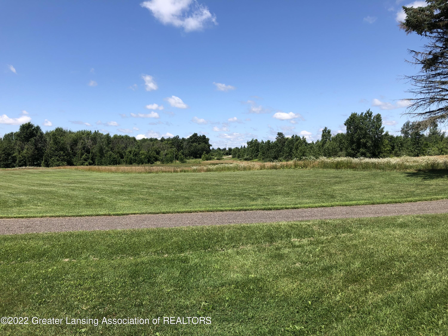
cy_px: 168
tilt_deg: -1.4
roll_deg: -0.6
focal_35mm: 28
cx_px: 224
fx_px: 362
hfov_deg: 63.4
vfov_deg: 49.7
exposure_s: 1/2183
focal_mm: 3.99
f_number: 1.8
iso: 20
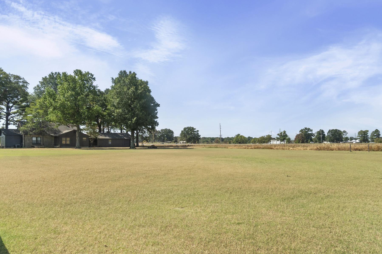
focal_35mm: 25
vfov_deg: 51.1
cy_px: 146
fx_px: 265
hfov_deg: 71.4
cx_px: 208
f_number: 8
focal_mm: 12
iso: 400
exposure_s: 1/320
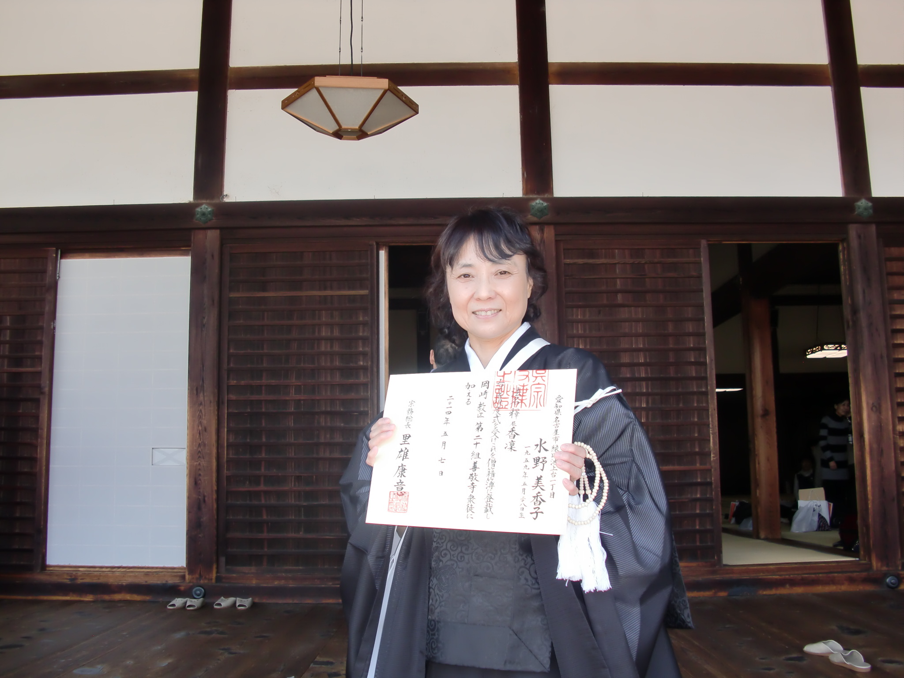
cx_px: 452
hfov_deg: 51.4
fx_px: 940
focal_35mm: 36
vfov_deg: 39.7
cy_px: 339
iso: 64
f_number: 2.8
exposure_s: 1/200
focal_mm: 6.3
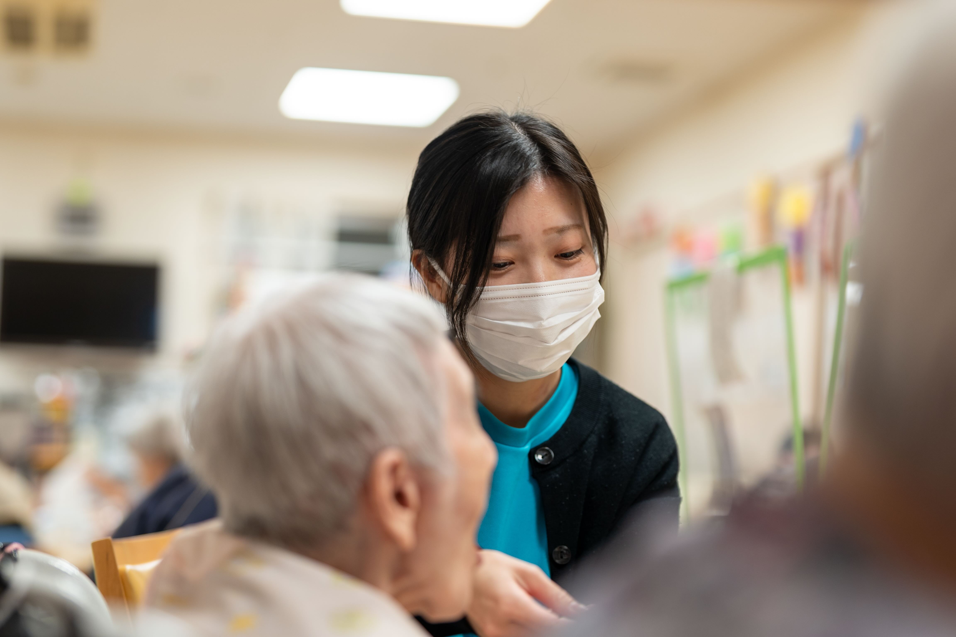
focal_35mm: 75
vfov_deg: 18.2
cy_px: 318
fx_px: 1992
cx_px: 478
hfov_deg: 27.0
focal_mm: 50
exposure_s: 1/100
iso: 100
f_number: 1.4
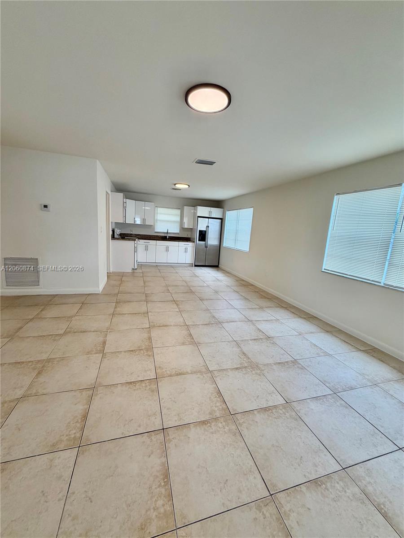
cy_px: 269
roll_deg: -4.6
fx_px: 218
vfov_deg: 102.1
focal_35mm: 14
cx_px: 202
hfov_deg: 85.7
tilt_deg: -10.9
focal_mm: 2.22
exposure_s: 1/120
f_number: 2.2
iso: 125
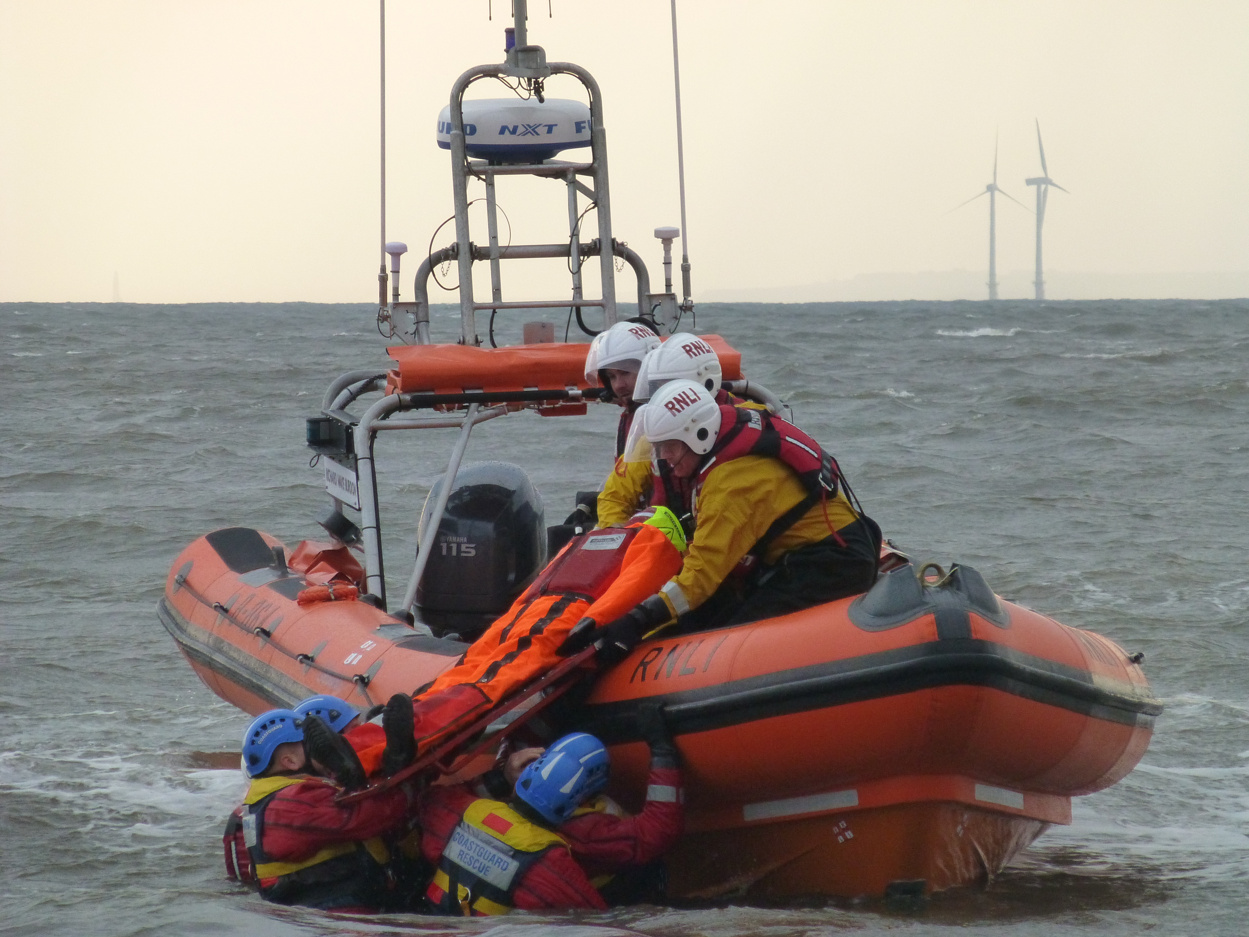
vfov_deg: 4.8
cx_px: 624
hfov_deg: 6.4
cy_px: 468
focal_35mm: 312
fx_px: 11257
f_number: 5.9
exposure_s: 1/400
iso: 640
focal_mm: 55.7
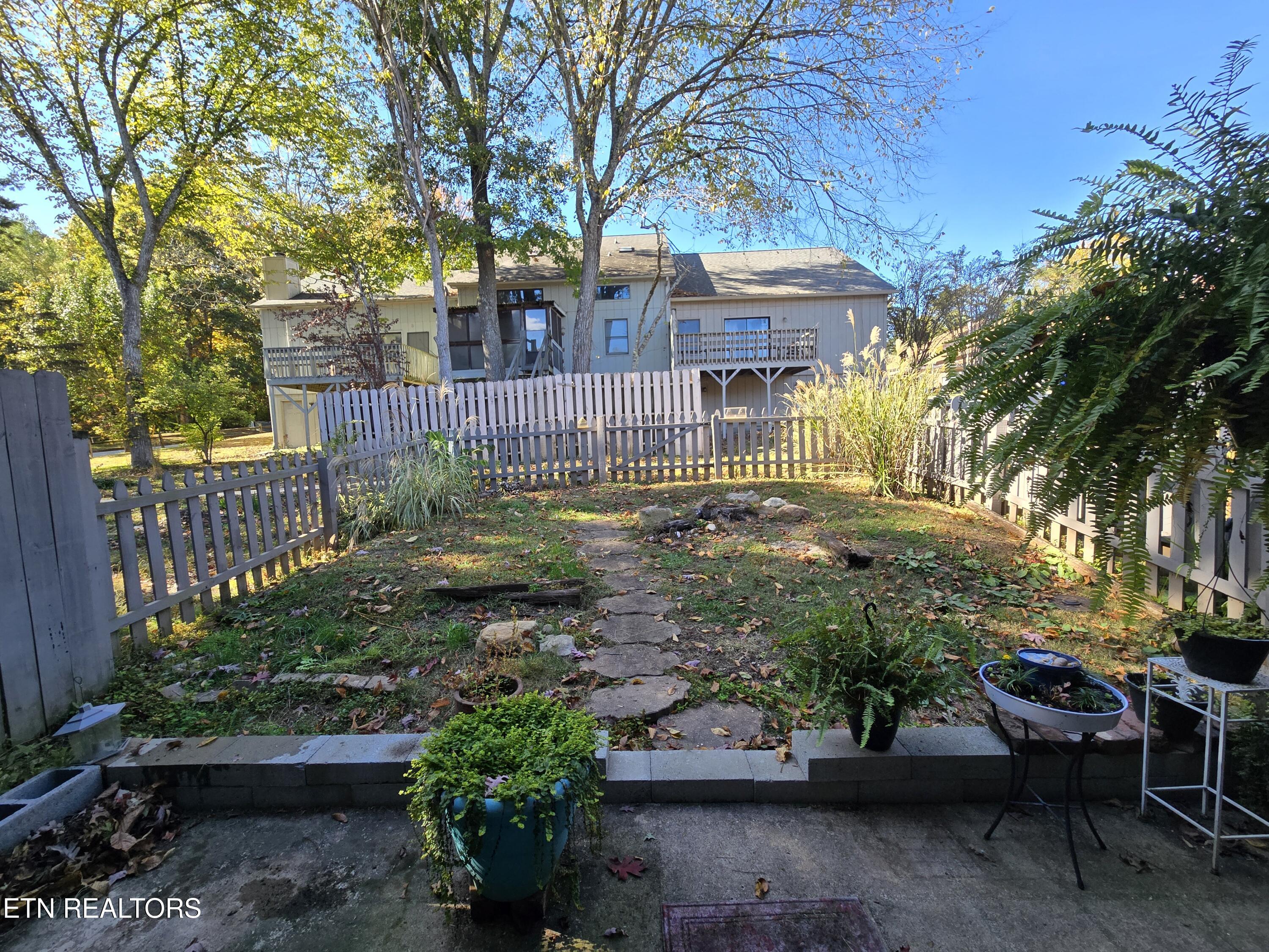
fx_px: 477
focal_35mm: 13
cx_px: 634
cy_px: 476
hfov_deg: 106.2
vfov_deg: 89.9
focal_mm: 2.2
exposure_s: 1/364
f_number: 2.2
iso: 50
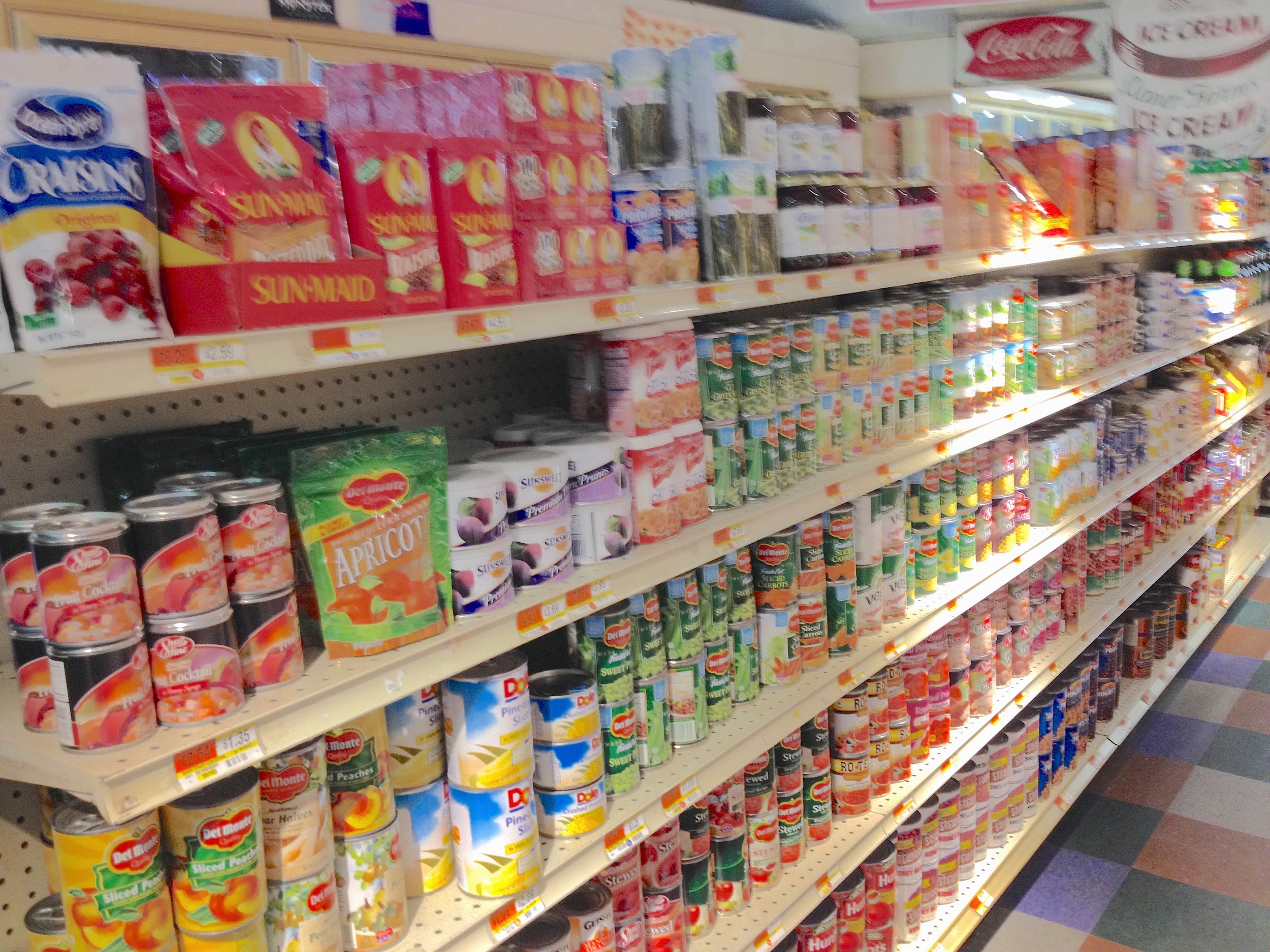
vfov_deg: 40.7
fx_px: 1284
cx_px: 635
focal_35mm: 35
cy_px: 476
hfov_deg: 52.6
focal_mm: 4.28
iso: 100
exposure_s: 1/20
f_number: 2.4
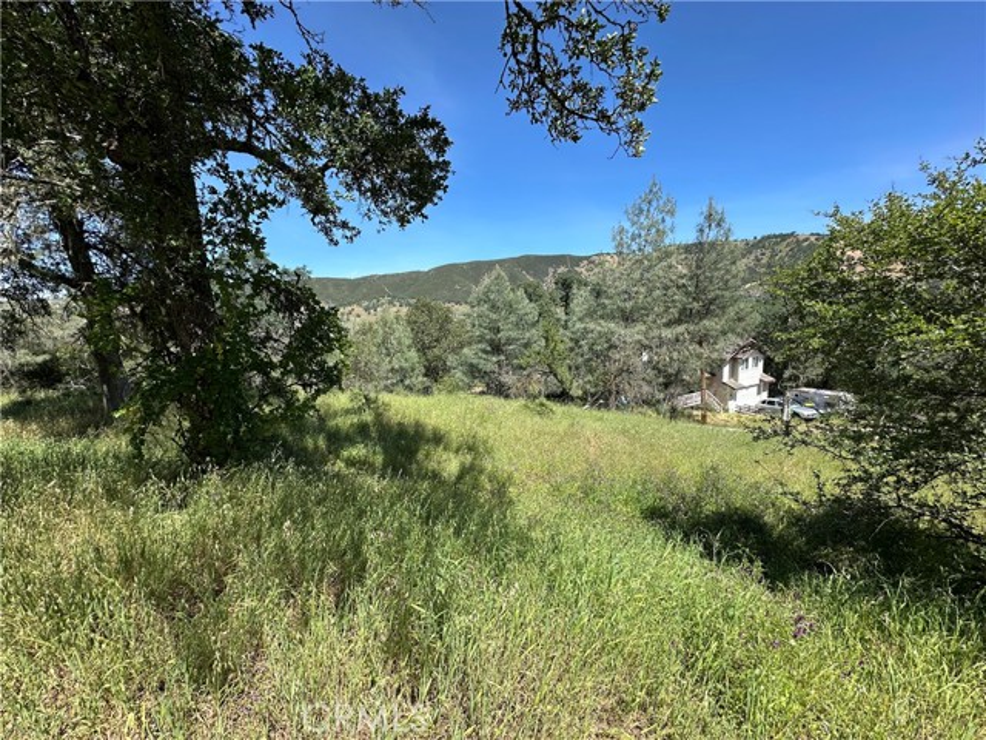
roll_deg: +3.1
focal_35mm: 14
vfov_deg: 85.7
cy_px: 370
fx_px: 399
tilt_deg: -10.0
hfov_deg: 102.1
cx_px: 493
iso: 50
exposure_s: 1/1182
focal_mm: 2.22
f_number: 2.2
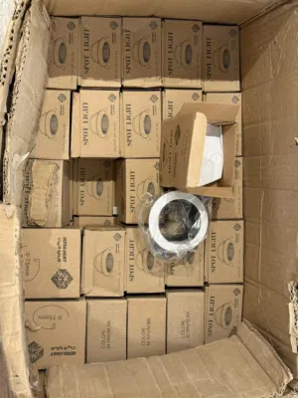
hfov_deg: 30.3
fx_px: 551
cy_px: 199
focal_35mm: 48
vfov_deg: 39.7
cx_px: 149
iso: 250
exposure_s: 1/42
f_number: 1.78
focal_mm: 6.76
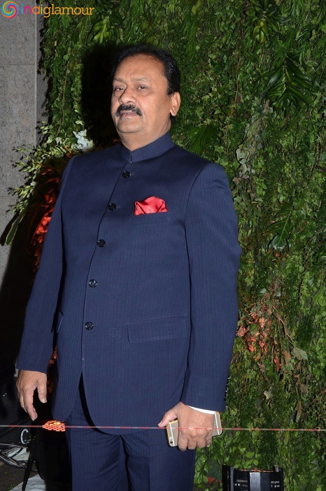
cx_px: 163
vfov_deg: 37.9
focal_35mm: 52
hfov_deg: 25.6
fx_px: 716
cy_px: 246
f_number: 8
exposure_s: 1/125
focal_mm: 35
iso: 500
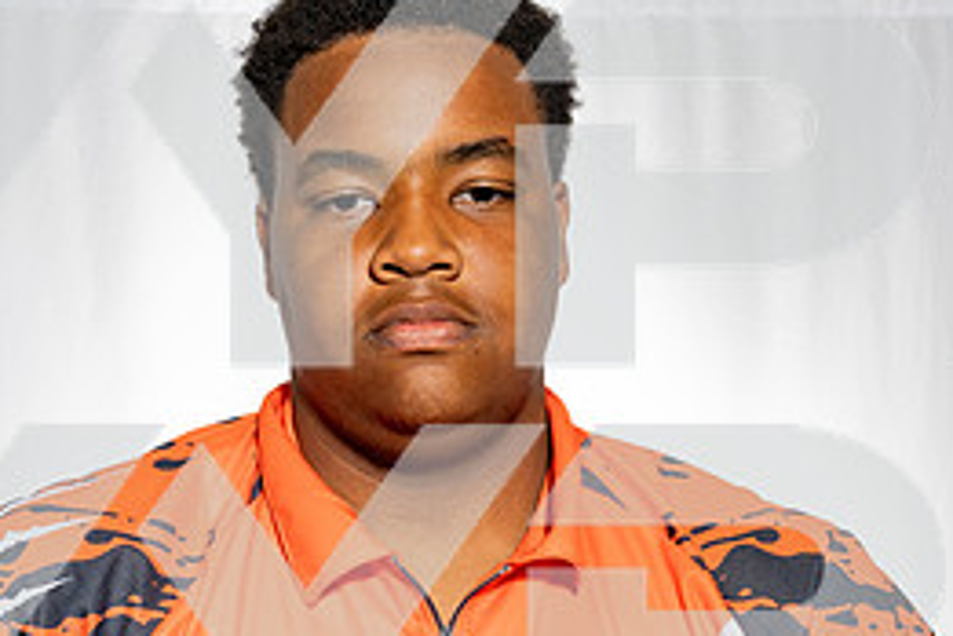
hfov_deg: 30.5
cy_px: 590
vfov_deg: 20.1
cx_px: 400
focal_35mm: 66
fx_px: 1747
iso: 100
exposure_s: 1/250
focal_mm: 28
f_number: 8
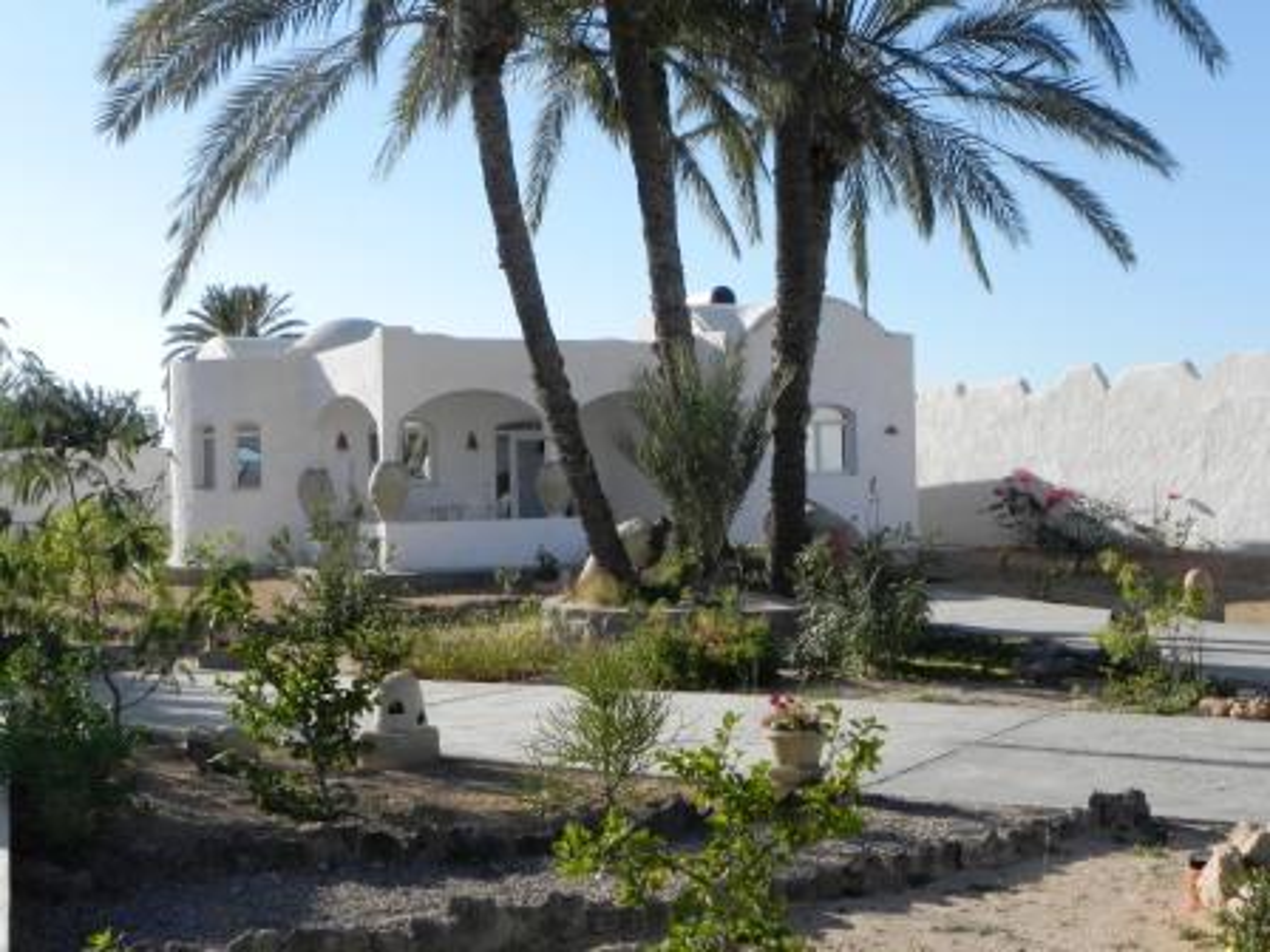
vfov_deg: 31.5
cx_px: 635
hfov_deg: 41.2
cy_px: 476
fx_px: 1688
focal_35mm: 46
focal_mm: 8.2
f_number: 7.1
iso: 160
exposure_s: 1/350
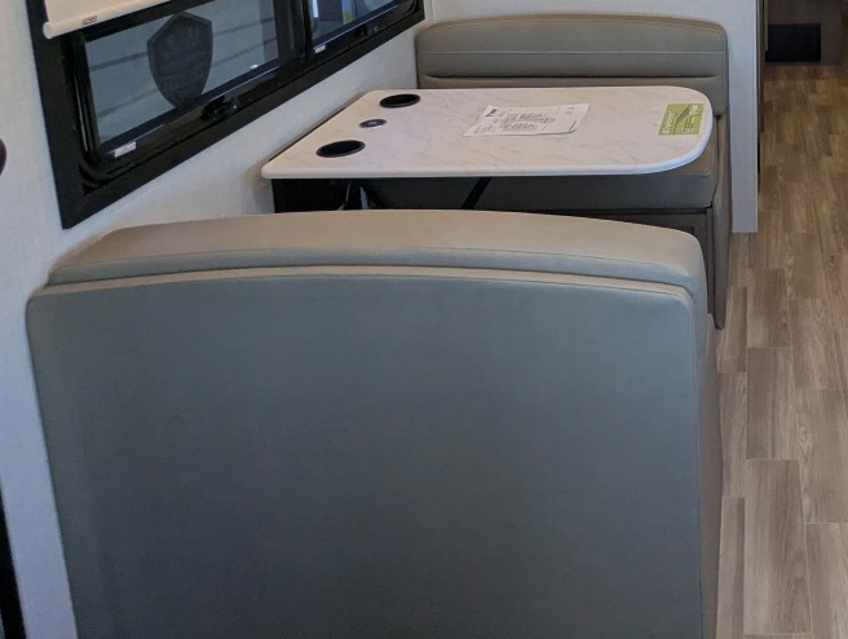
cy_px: -34
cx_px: 747
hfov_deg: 48.8
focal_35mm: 34
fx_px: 834
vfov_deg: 36.6
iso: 125
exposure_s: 1/222
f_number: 2.2
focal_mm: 2.35
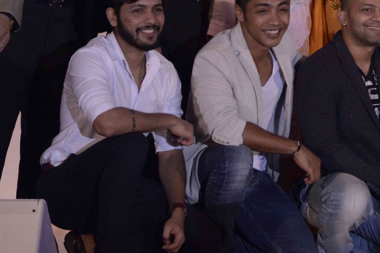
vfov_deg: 6.1
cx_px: 363
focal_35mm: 225
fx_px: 2374
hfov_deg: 9.1
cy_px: 17
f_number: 10
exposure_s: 1/200
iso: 1600
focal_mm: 70
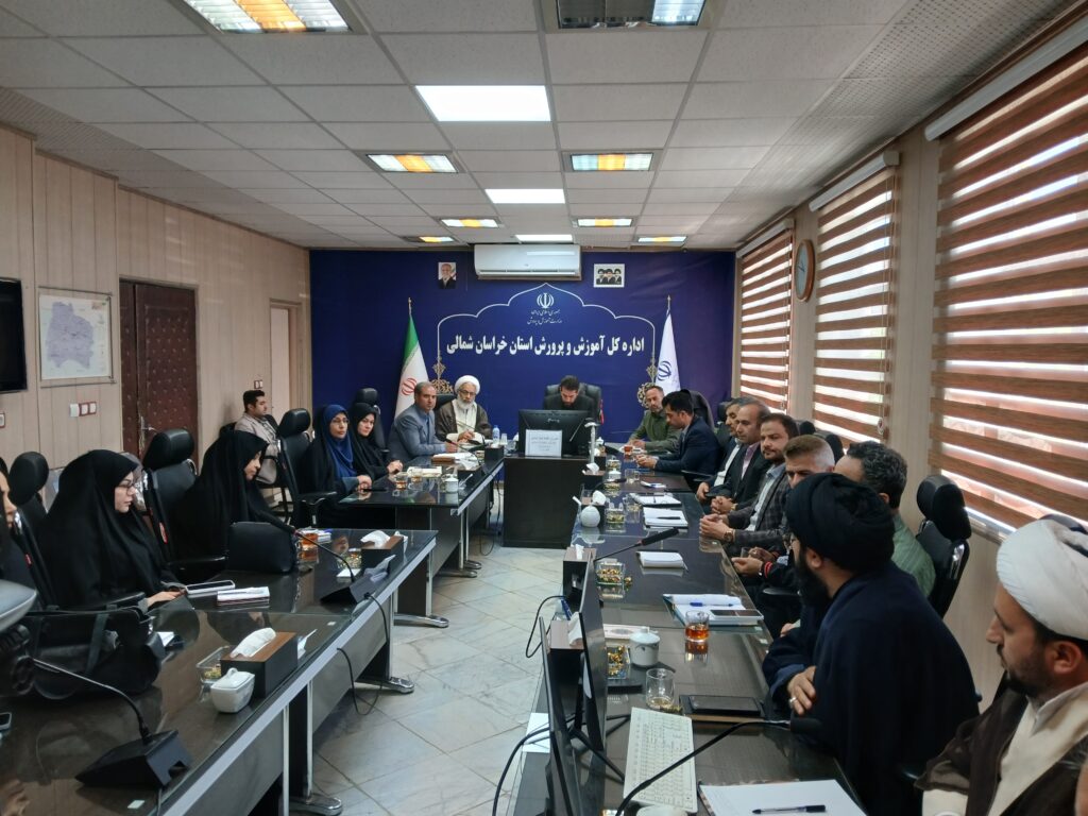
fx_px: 817
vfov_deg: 53.1
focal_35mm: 26
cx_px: 544
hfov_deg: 67.3
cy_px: 408
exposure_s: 1/50
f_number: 1.8
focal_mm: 3.98
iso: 50
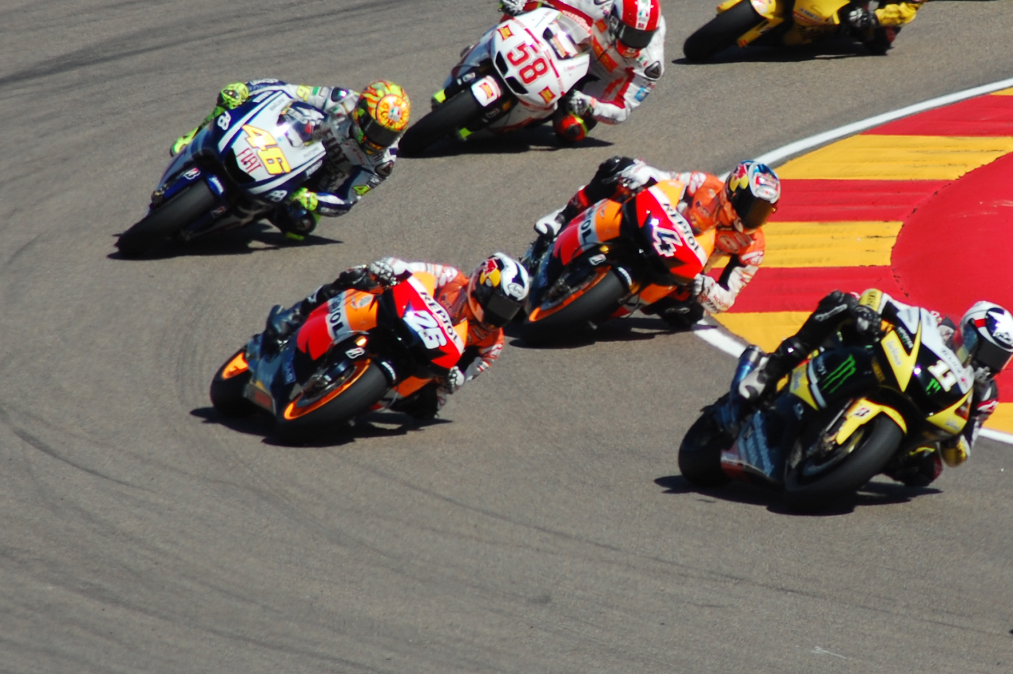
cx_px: 814
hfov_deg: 2.8
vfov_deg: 1.9
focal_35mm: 730
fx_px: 20524
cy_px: 230
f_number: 7.1
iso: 200
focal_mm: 300
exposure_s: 1/800
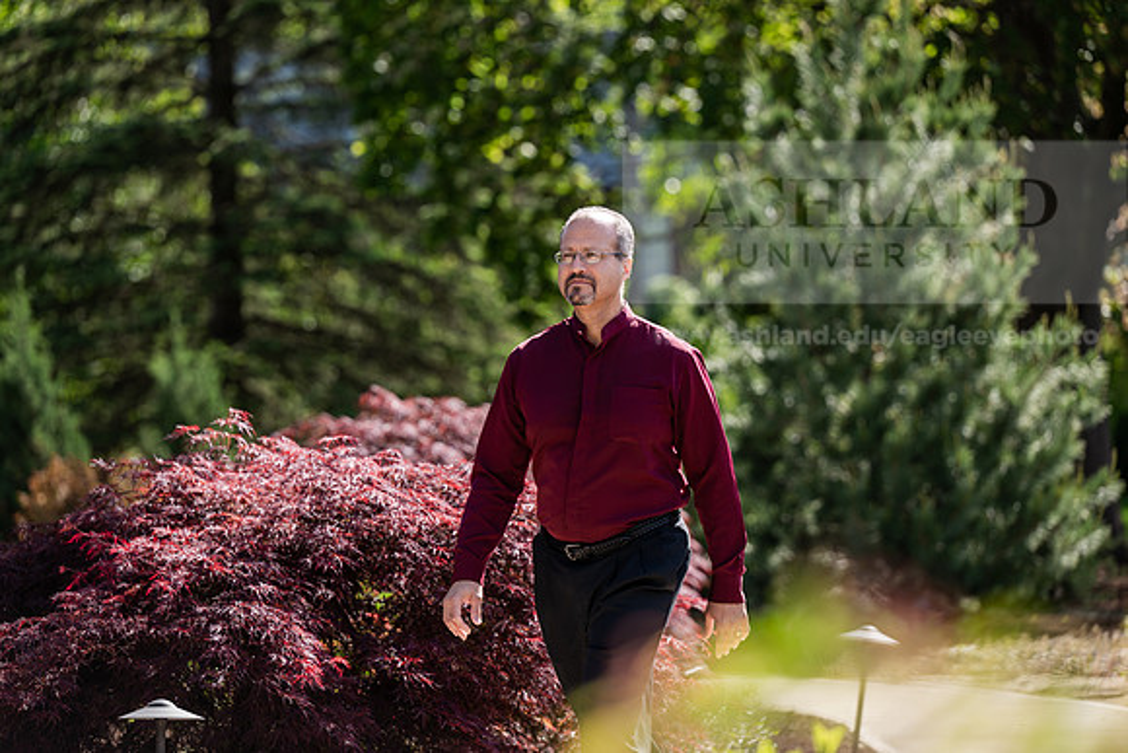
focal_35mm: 160
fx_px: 5014
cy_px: 376
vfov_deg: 8.6
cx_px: 564
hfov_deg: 12.8
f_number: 3.5
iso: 80
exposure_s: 1/320
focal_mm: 160
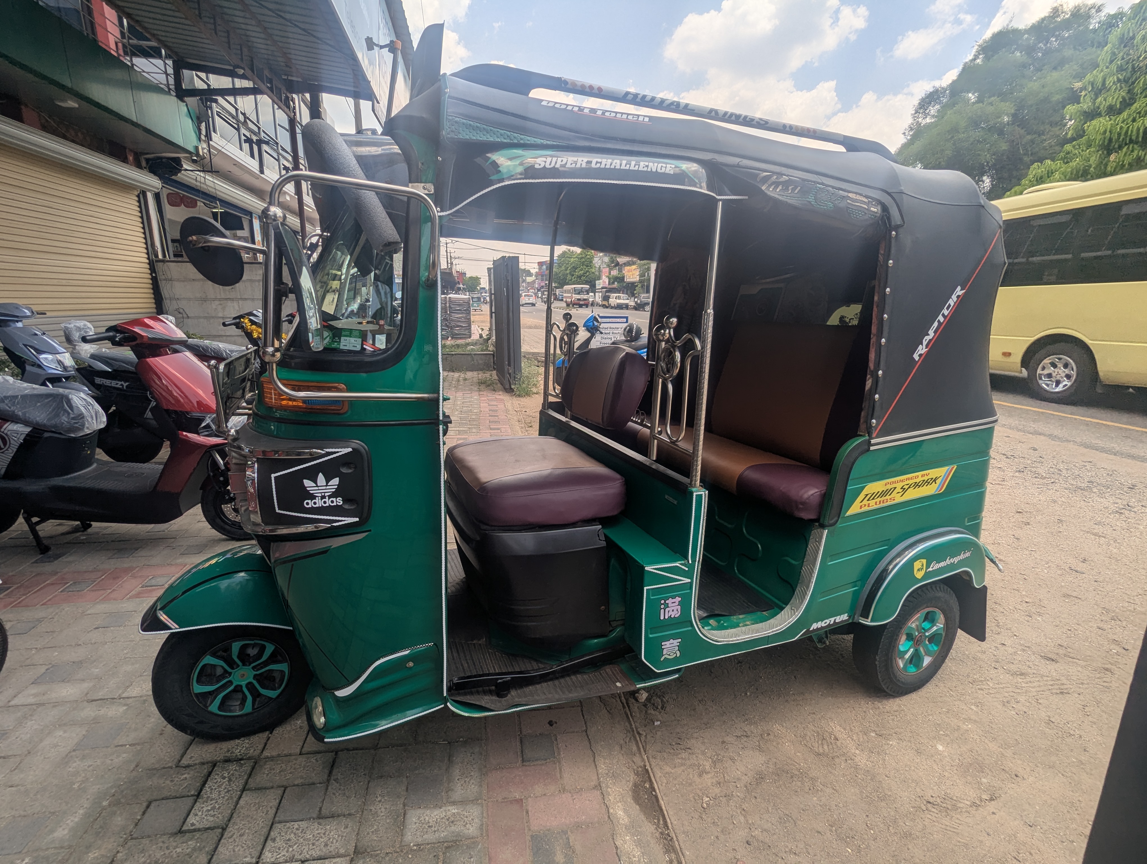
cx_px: 574
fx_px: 531
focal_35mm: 16
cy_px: 432
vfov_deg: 78.2
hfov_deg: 94.4
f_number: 2.2
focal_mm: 2.35
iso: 43
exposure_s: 1/1186
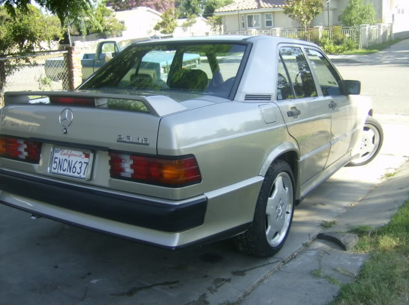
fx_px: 424
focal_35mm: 36
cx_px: 204
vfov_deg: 39.5
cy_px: 152
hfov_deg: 51.5
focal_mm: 6
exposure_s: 1/324
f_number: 2.8
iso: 100
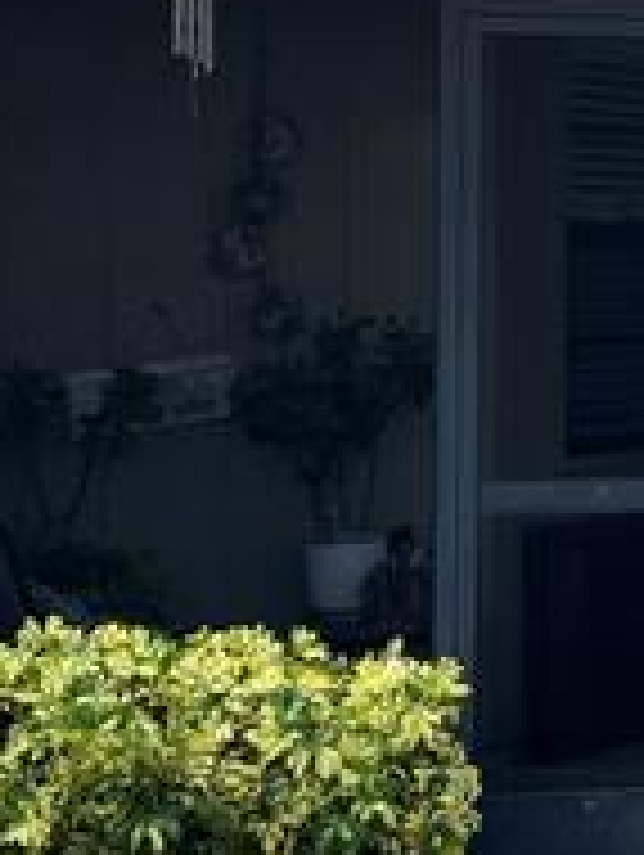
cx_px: 986
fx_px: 2599
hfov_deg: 13.3
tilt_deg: +1.4
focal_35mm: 105
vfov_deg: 18.6
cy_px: 225
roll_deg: +0.7
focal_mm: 4.2
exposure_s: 1/3401
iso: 32
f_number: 1.6
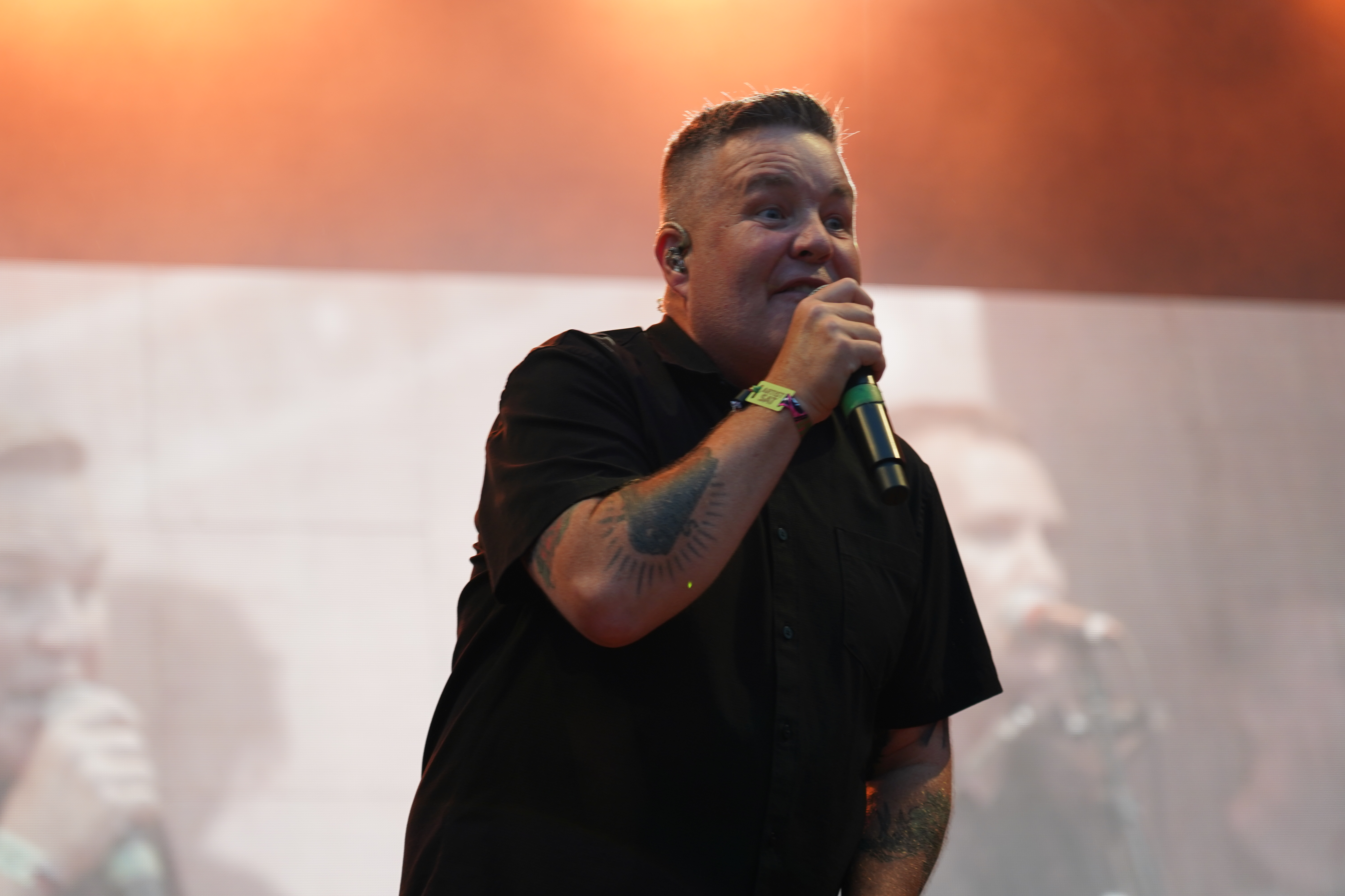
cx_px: 672
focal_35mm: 105
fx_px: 3923
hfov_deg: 19.5
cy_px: 448
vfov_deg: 13.0
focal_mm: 105
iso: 640
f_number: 4
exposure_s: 1/160
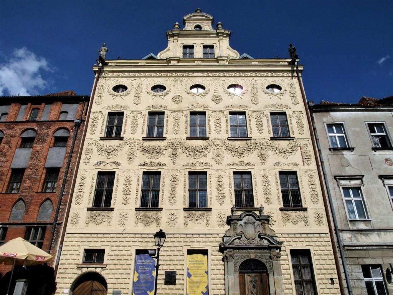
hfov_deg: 71.6
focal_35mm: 24
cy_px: 148
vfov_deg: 56.8
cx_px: 196
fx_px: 272
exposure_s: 1/1500
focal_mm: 5.2
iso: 200
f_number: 6.7
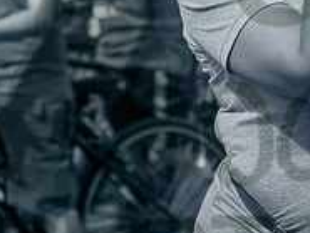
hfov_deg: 7.0
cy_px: -97
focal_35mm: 281
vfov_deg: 5.3
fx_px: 2518
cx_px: 359
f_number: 4.5
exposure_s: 1/3200
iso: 250
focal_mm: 80
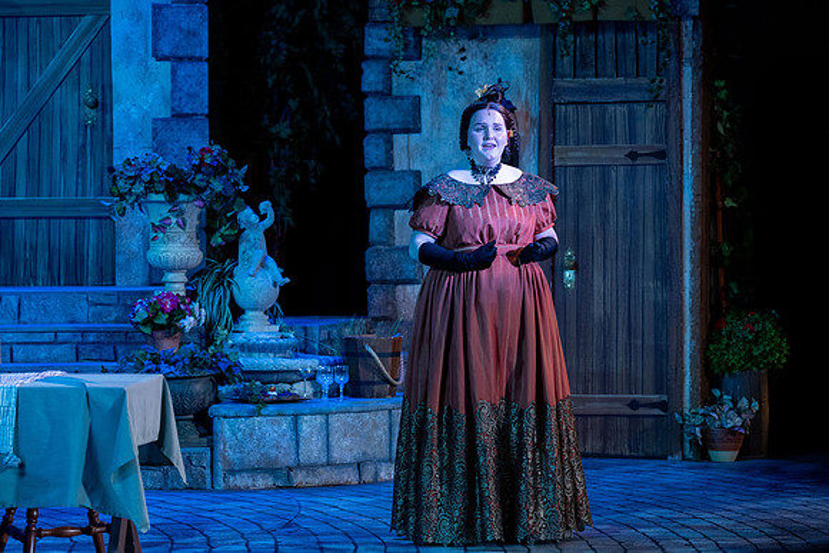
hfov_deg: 15.8
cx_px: 414
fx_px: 2994
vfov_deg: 10.6
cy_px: 276
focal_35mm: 130
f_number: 5
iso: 1000
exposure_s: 1/160
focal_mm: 130
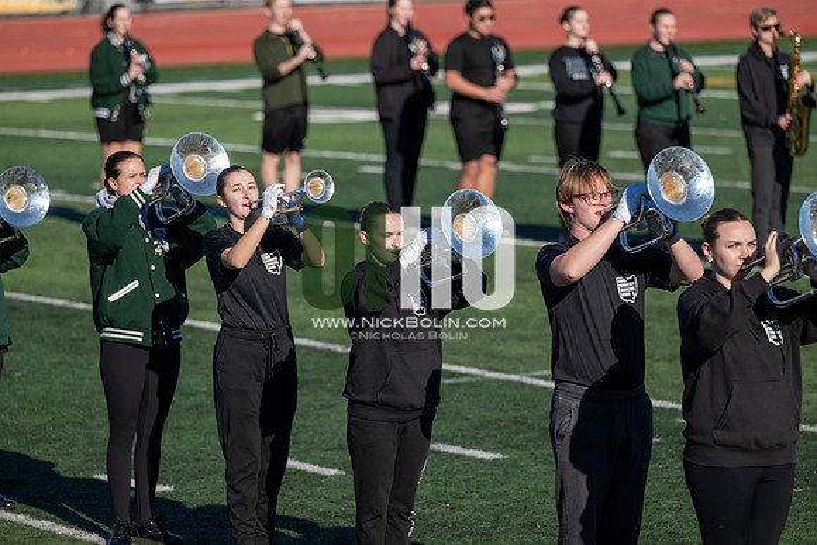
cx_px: 408
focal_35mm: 200
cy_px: 272
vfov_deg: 6.9
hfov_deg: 10.3
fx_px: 4540
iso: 160
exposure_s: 1/2000
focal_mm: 200
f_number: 4
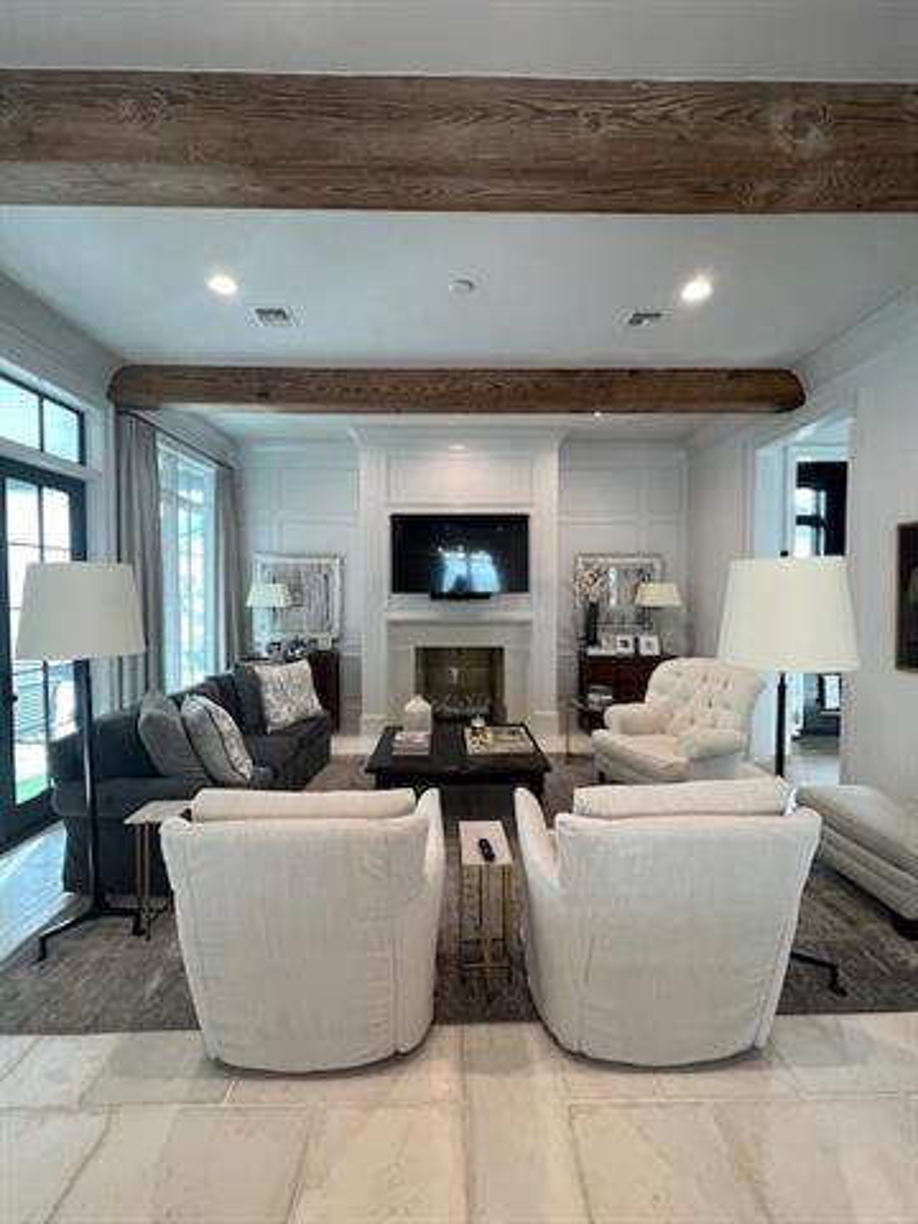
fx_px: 460
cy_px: 612
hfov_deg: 89.9
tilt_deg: -1.6
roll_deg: +0.1
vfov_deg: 106.2
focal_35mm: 13
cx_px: 459
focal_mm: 1.57
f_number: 1.8
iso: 200
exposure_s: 1/120
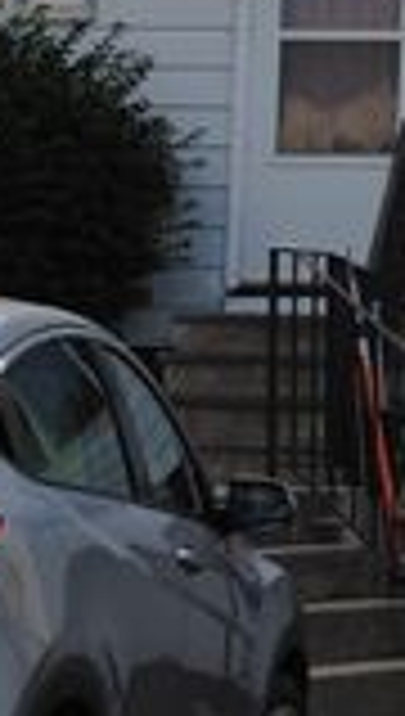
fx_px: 3192
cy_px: 182
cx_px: 558
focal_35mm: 168
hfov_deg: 7.2
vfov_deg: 12.8
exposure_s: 1/200
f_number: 7.1
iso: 100
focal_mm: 34
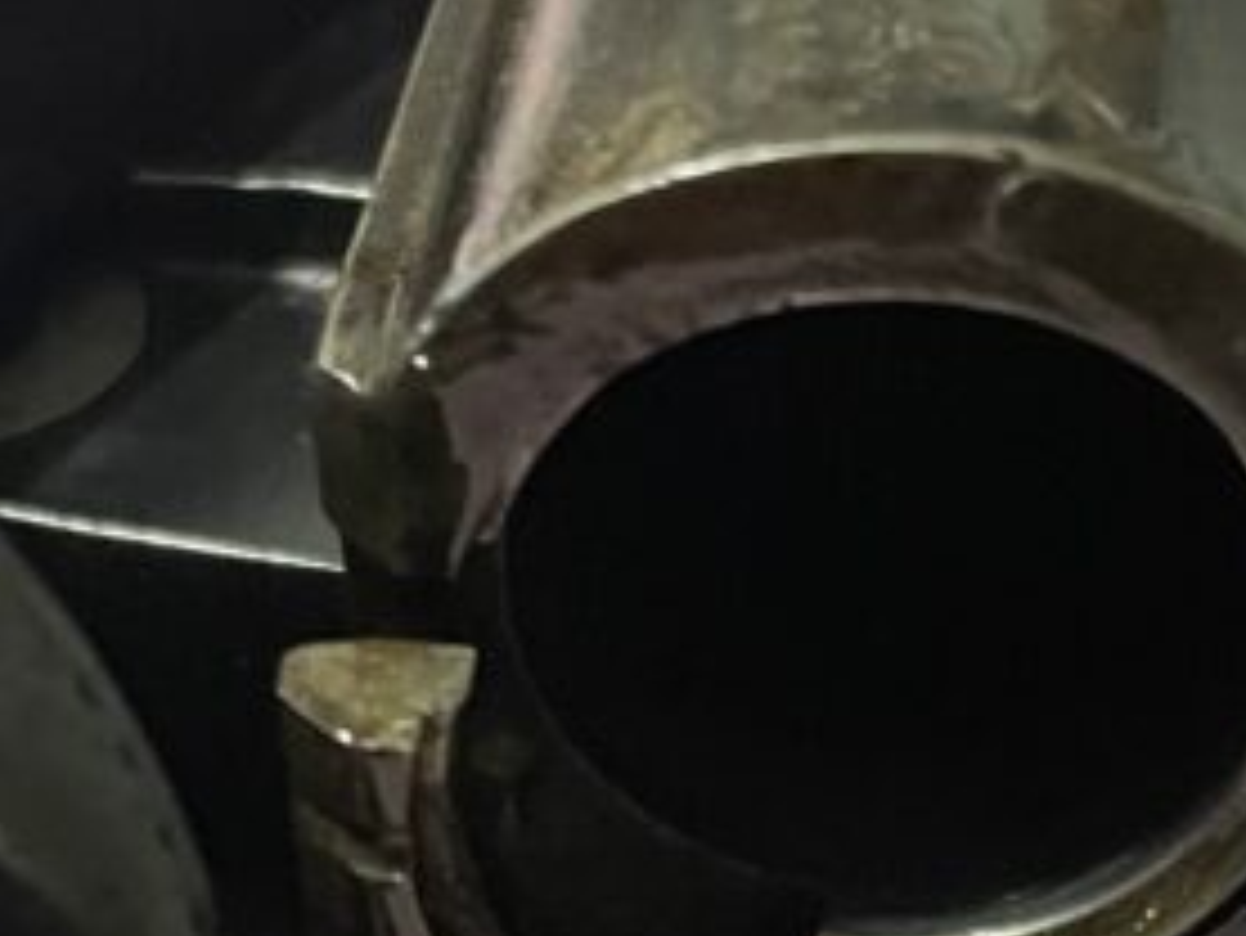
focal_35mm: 75
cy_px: 1346
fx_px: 2701
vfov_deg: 17.9
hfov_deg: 25.9
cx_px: 499
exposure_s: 1/60
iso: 320
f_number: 1.6
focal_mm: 4.2
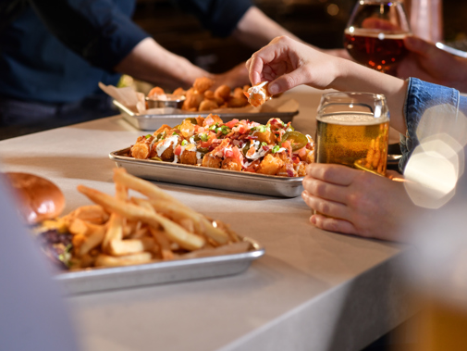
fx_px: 1255
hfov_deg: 21.1
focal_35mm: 93
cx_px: 240
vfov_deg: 15.9
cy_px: 176
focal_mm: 85
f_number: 5.6
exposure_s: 1/50
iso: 1000
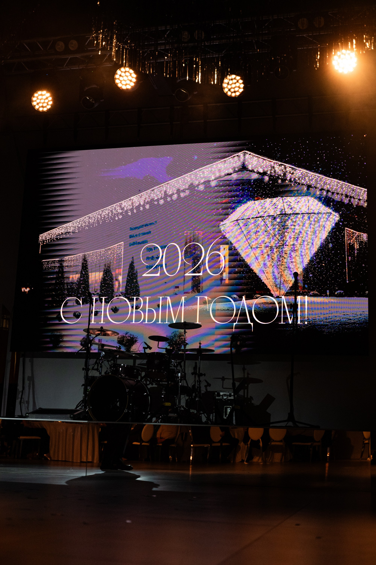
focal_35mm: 48
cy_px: 282
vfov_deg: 41.1
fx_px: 752
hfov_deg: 28.1
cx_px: 188
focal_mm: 48
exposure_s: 1/800
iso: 6400
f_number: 3.2
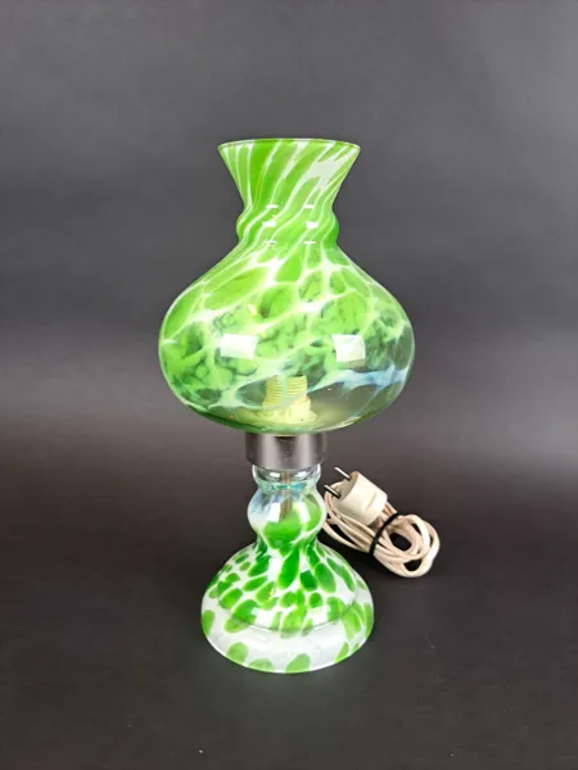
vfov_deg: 71.6
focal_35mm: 24
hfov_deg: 56.8
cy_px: 385
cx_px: 289
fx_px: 534
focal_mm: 5.23
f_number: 1.8
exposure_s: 1/50
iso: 80
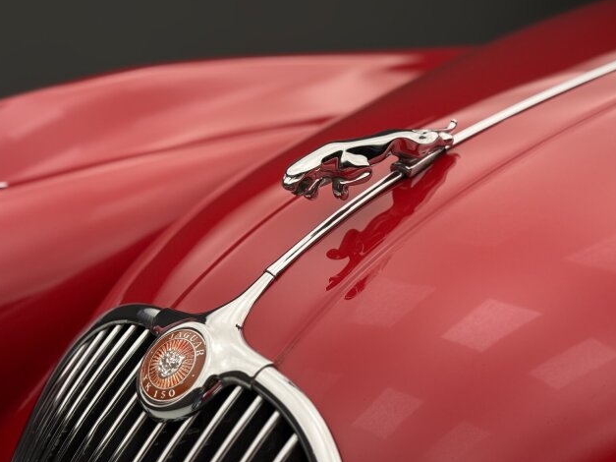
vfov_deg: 29.7
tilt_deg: -16.7
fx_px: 872
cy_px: 229
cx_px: 308
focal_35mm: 49
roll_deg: +1.2
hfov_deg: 38.9
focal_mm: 6.76
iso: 100
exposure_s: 1/99
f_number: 1.78
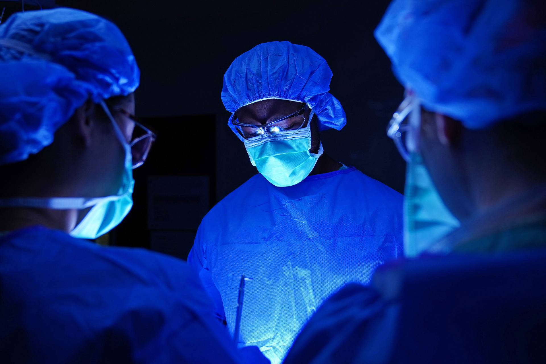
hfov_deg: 45.4
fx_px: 652
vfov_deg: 31.2
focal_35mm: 43
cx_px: 273
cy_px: 182
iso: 1000
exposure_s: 1/400
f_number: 2.8
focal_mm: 29
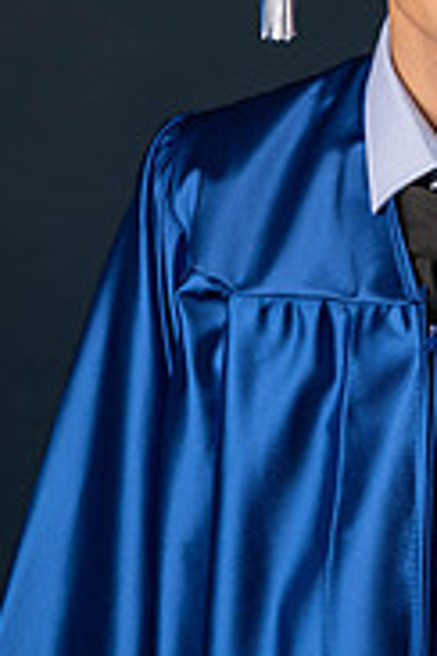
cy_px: 104
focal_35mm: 162
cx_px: 416
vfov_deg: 12.6
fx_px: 2950
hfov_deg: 8.4
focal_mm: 66
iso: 200
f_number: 5.6
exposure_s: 1/100
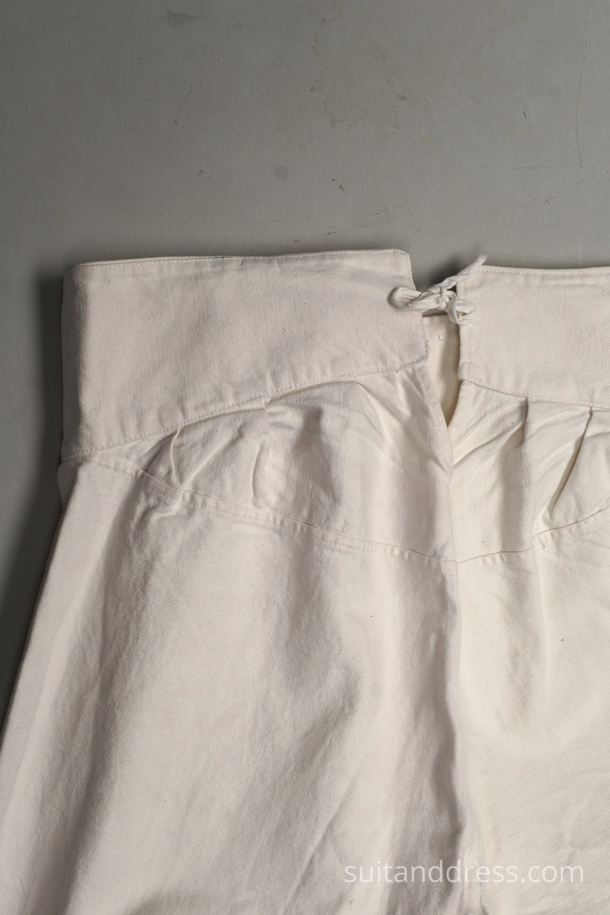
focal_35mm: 48
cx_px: 305
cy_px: 458
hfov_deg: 28.1
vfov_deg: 41.1
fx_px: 1220
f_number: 11
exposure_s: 1/60
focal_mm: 32
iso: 400
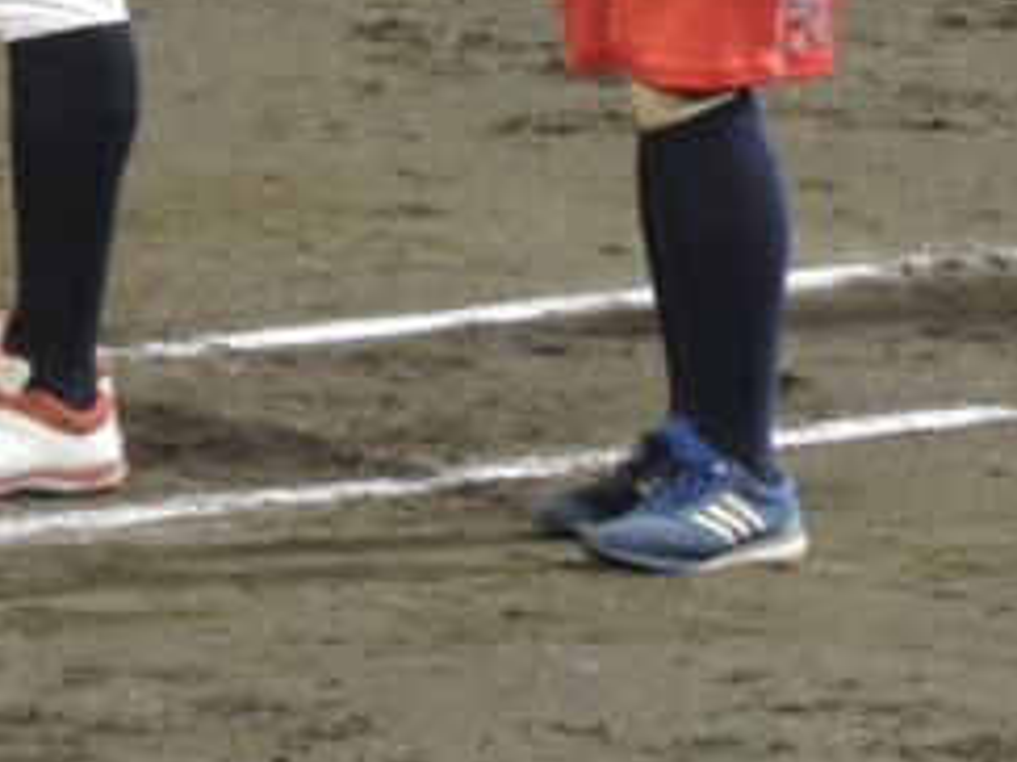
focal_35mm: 1546
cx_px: -239
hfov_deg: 1.3
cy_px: -176
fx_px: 45398
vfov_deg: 1.0
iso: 800
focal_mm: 83.8
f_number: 4.9
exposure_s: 1/40
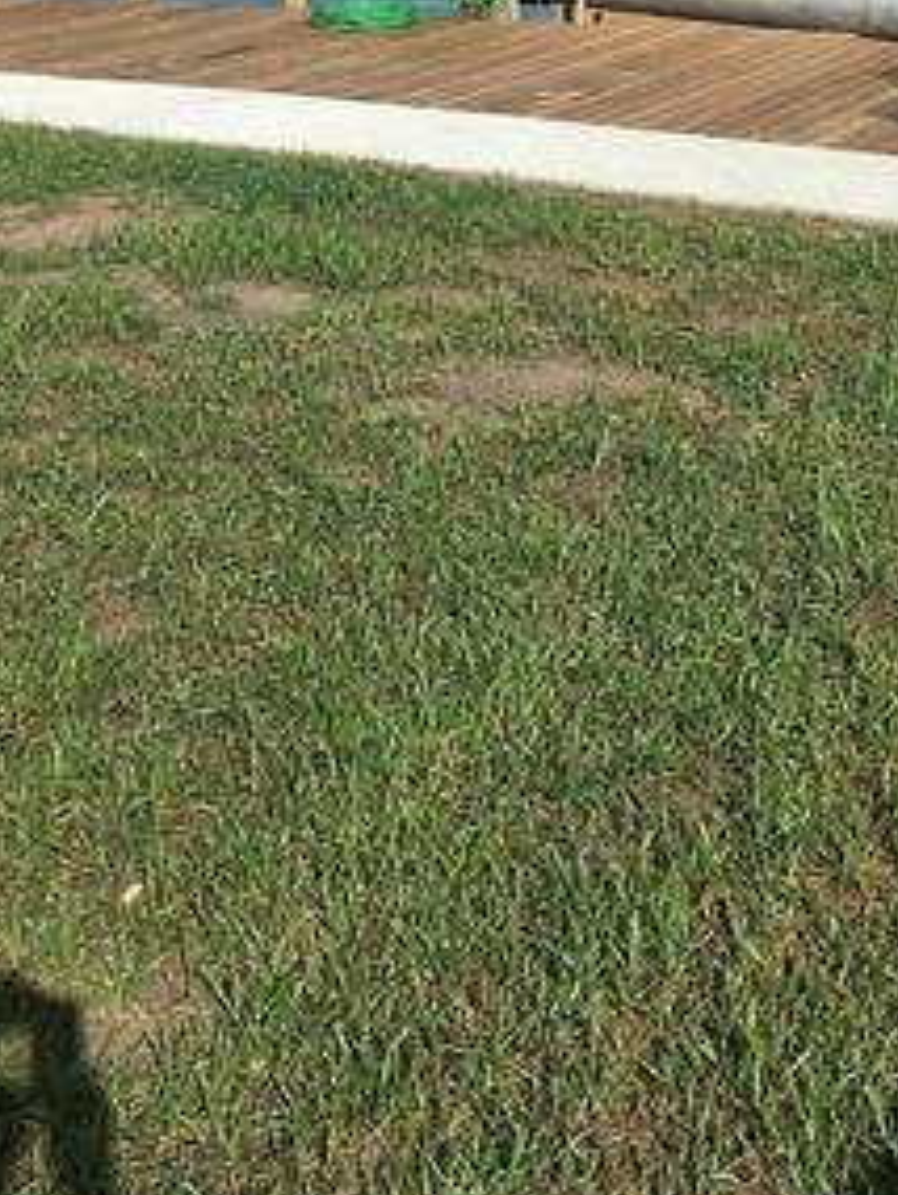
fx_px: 2108
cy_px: 0
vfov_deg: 29.6
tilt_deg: -6.4
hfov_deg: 24.0
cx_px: 583
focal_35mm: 61
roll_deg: +0.1
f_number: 2.2
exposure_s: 1/2481
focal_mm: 4.15
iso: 25
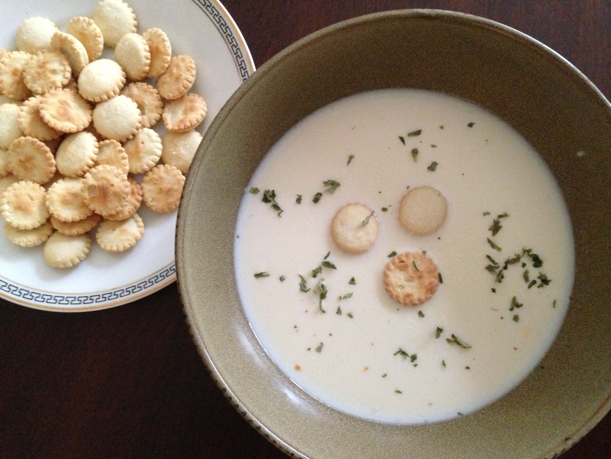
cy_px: 230
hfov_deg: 55.4
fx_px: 582
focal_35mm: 33
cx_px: 306
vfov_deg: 42.9
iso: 640
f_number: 2.4
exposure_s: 1/15
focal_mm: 4.13
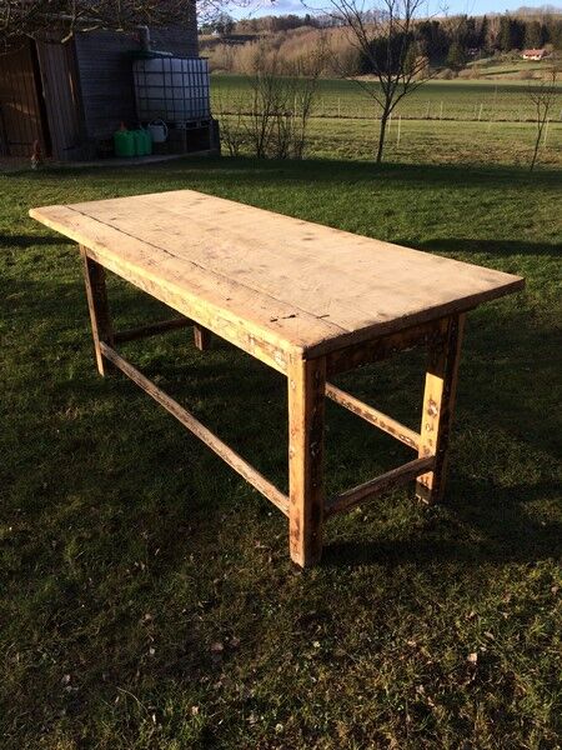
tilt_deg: -25.9
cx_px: 281
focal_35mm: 29
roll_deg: +1.1
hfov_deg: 48.2
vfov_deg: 61.7
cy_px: 375
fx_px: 628
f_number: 2.2
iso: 32
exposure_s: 1/695
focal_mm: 4.15
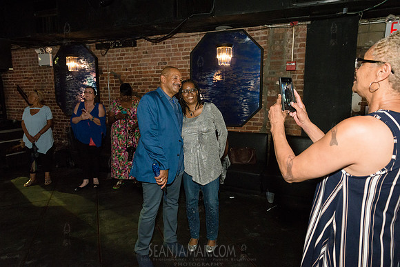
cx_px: 200
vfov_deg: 53.2
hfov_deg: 73.7
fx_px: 267
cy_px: 134
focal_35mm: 24
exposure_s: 1/320
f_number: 4.5
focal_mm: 24
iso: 3200
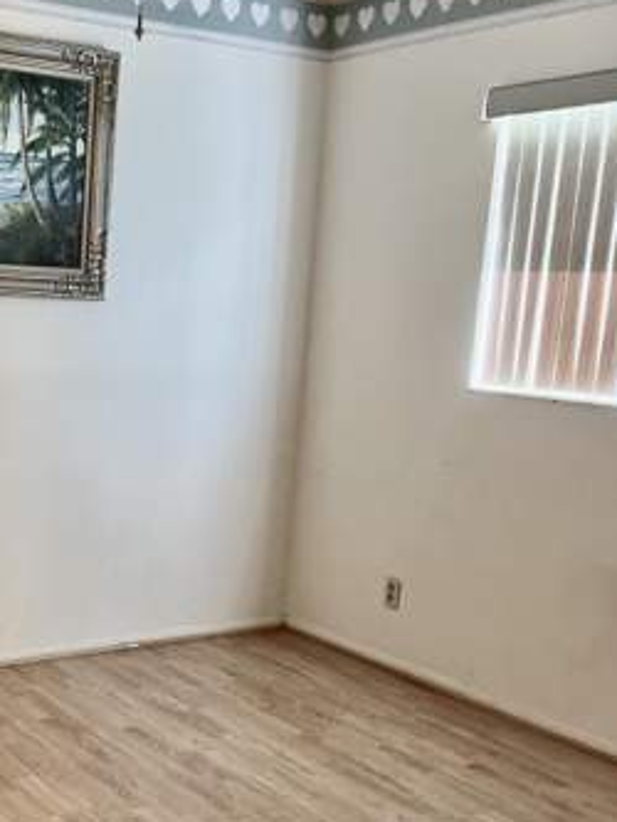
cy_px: 558
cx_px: 99
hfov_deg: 28.3
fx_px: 1188
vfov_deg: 37.7
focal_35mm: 50
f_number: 1.5
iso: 400
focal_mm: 5.7
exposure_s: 1/40
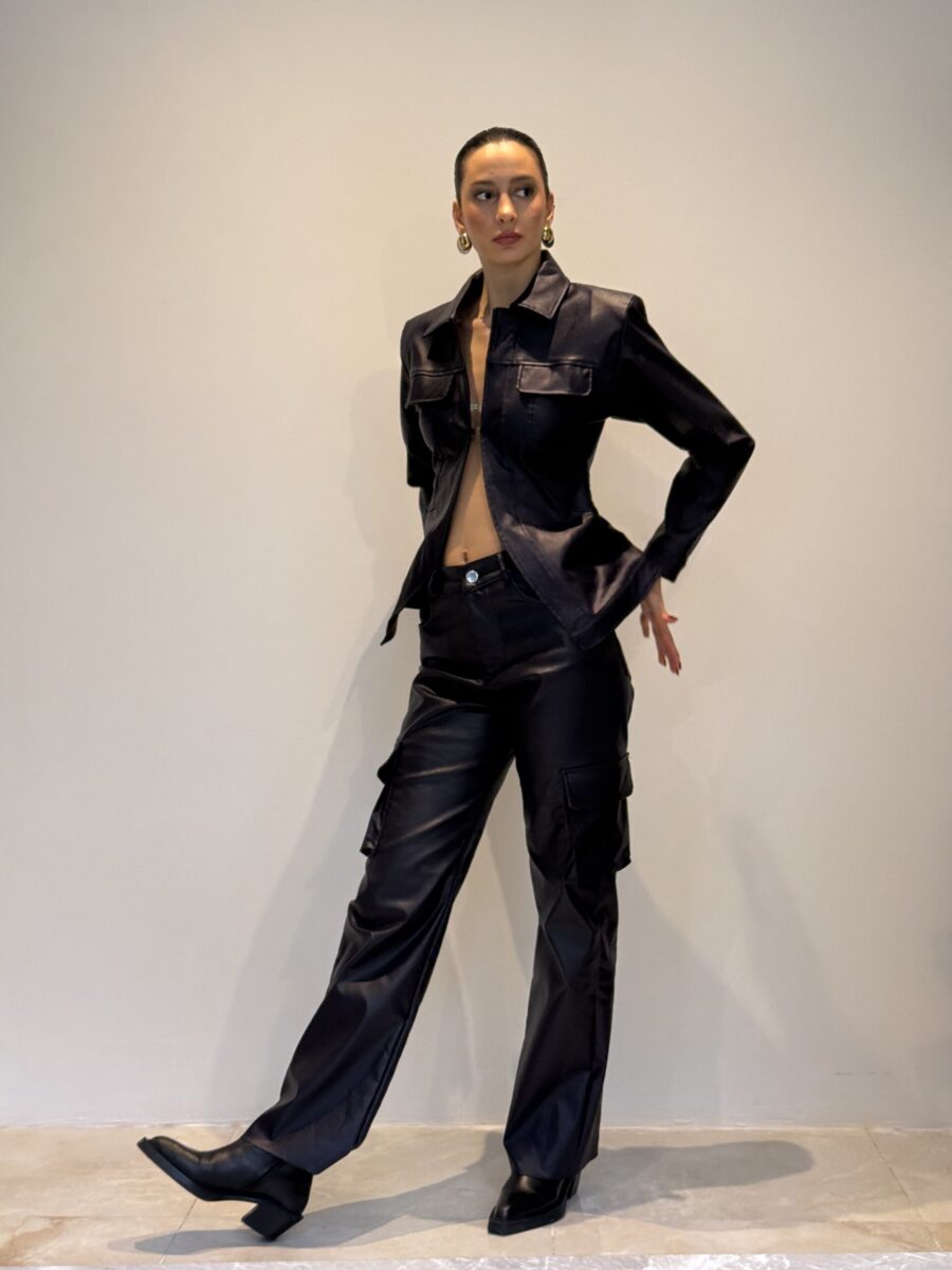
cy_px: 635
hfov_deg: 30.3
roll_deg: -0.2
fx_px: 1760
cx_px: 476
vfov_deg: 39.7
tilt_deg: -1.6
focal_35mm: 48
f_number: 1.78
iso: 100
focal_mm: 6.76
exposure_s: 1/50
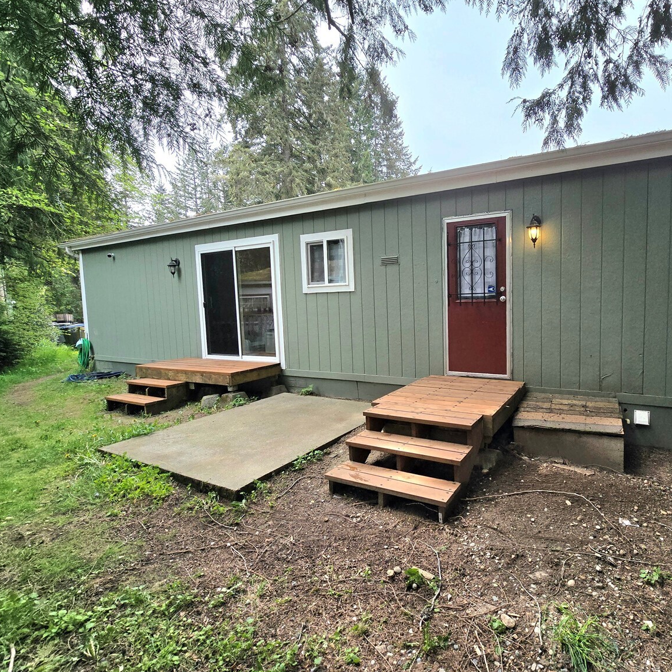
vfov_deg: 87.4
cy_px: 322
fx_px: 351
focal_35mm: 16
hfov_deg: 85.6
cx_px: 424
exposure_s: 1/909
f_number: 2.2
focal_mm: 2.2
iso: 50
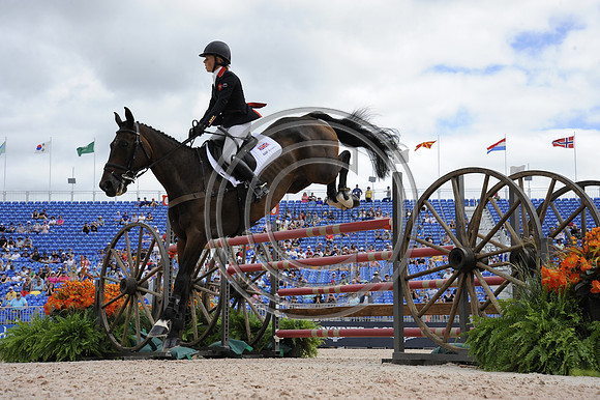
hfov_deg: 29.7
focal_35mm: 68
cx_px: 300
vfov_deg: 20.0
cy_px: 200
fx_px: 1133
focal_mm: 68
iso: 1600
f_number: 9
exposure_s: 1/2500
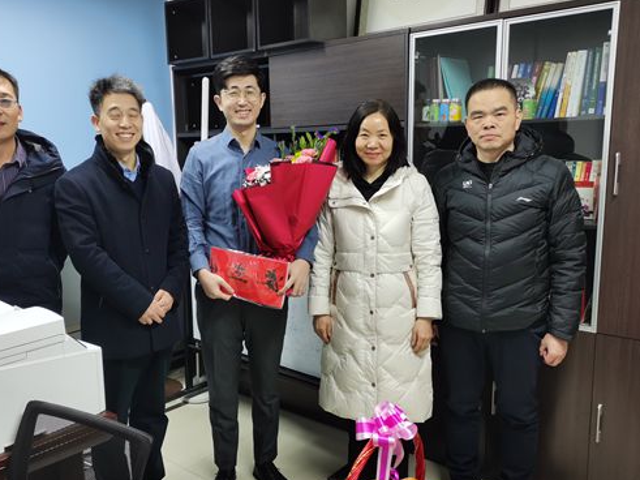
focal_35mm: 33
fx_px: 610
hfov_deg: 55.1
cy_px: 247
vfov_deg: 42.9
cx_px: 269
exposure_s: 1/50
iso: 250
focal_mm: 5.58
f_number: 1.8
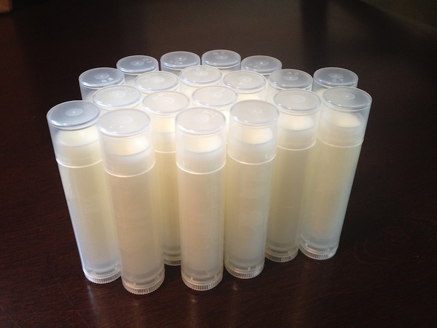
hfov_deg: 52.6
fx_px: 442
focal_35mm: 35
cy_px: 164
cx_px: 218
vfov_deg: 40.7
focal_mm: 4.28
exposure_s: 1/20
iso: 160
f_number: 2.4
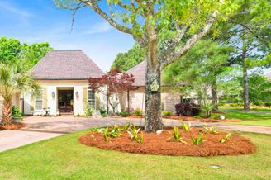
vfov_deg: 43.7
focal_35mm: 30
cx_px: 67
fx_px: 224
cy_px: 102
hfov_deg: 59.0
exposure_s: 1/320
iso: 400
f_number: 11
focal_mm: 19.5
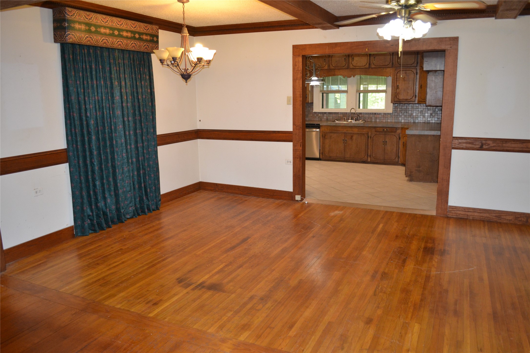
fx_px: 397
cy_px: 176
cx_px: 265
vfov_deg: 47.9
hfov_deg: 67.4
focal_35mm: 27
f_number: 3.5
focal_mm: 18
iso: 900
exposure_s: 1/60
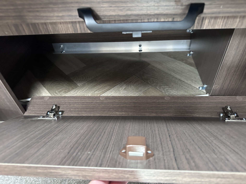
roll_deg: +4.3
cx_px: 123
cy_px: 92
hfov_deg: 71.6
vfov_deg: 56.8
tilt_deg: -41.1
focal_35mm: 24
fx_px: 171
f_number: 1.78
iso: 1000
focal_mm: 6.86
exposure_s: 1/40
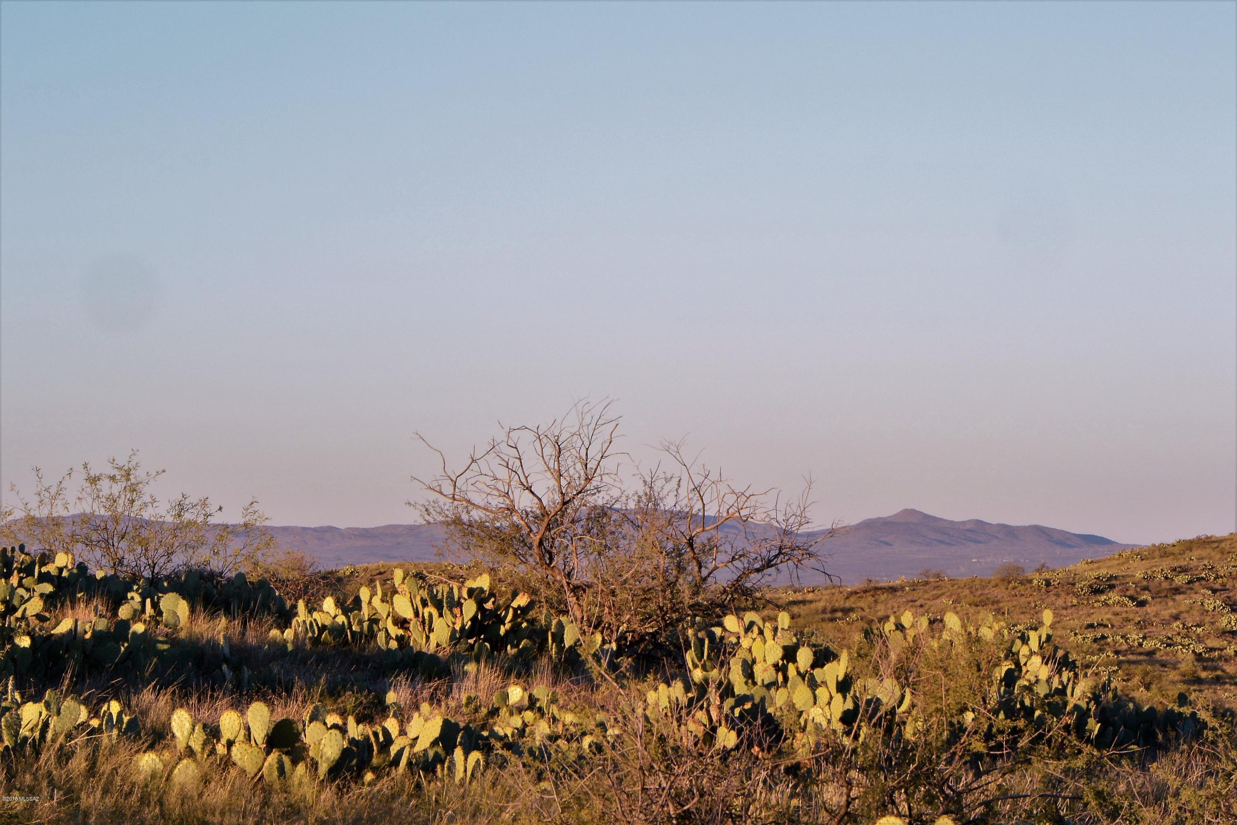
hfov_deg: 12.6
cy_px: 412
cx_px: 618
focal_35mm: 163
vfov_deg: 8.4
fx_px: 5600
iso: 160
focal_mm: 60.4
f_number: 11
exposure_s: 1/100
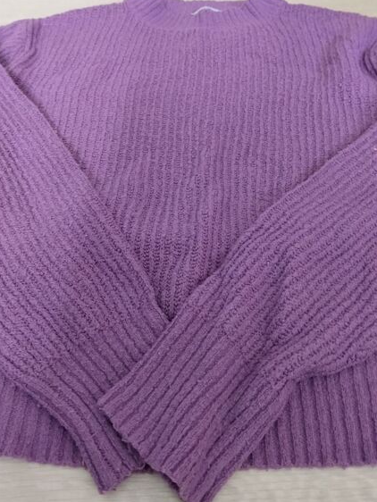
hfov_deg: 43.0
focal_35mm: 33
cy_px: 234
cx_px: 192
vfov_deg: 55.3
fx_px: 479
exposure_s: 1/25
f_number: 1.8
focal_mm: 3.96
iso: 250
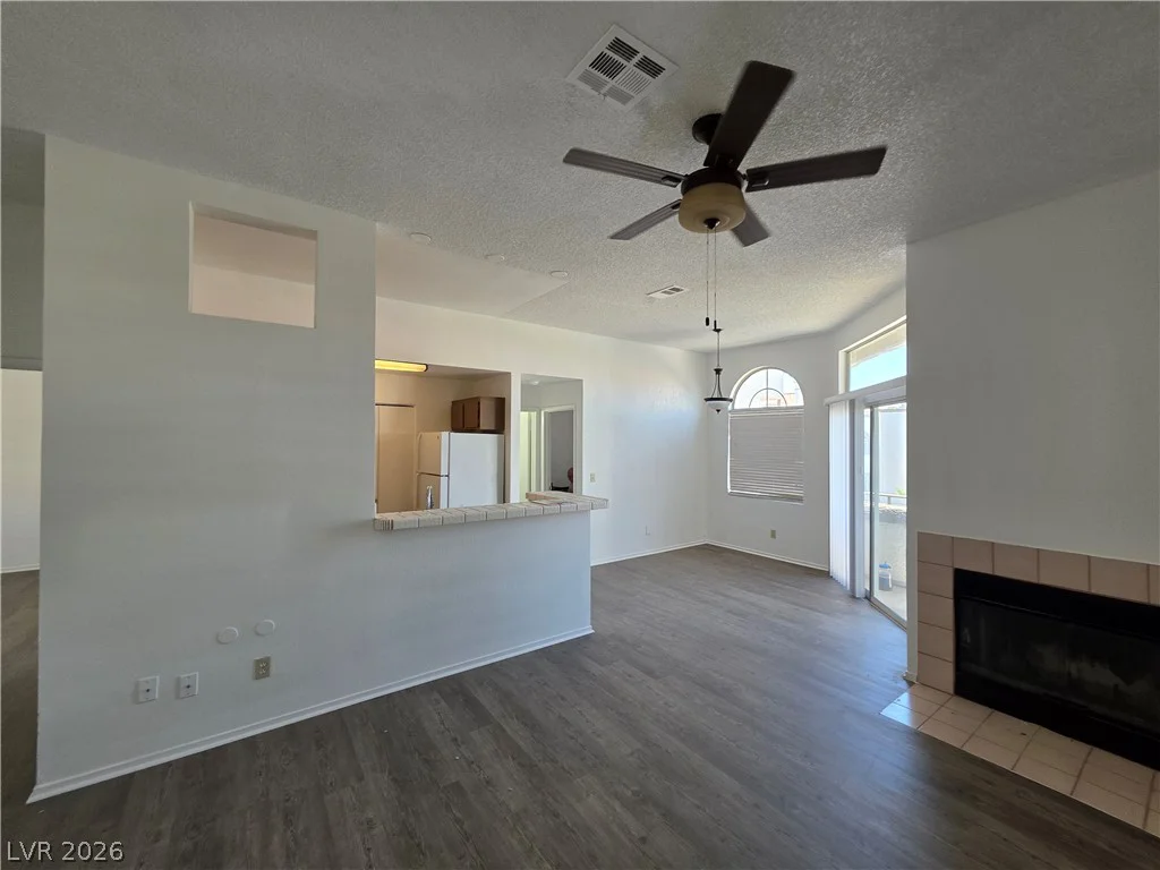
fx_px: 436
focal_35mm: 13
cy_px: 435
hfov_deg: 106.2
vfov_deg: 89.9
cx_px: 580
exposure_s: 1/120
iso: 80
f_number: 1.9
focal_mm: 2.2
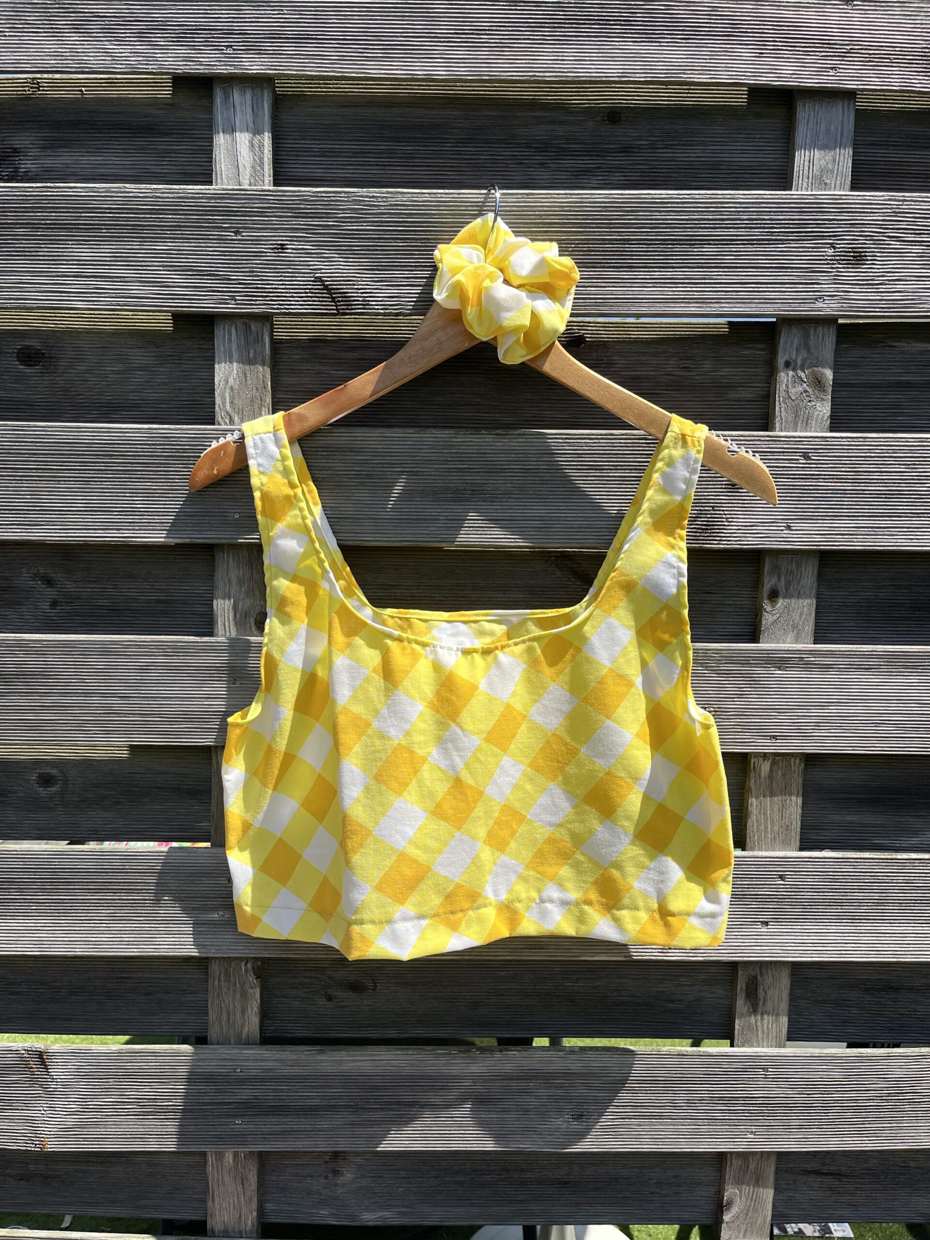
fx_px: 931
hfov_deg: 53.1
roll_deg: -1.5
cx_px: 465
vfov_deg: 67.3
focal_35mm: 26
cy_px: 620
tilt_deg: -6.2
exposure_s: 1/3049
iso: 50
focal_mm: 5.1
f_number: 1.6
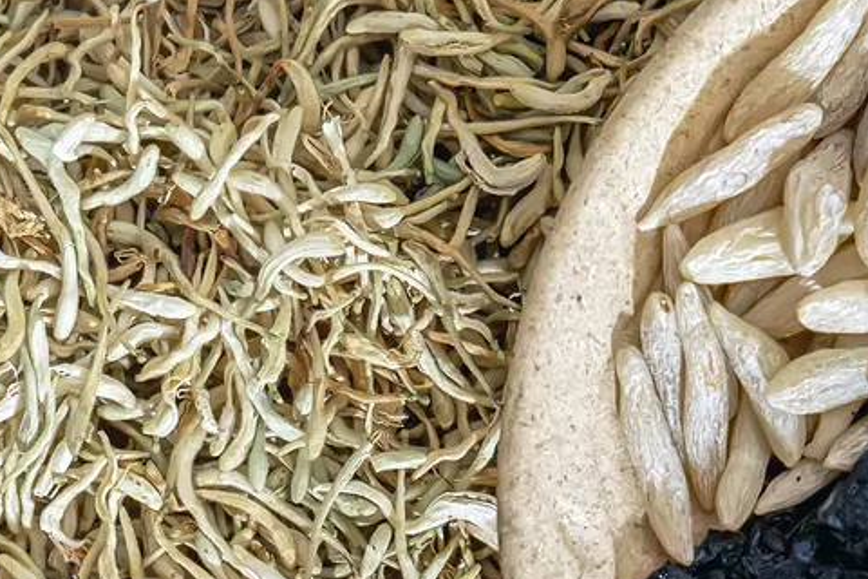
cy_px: 679
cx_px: 454
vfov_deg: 10.8
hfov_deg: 16.4
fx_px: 3014
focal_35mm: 125
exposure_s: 1/125
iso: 200
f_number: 8
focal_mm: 30
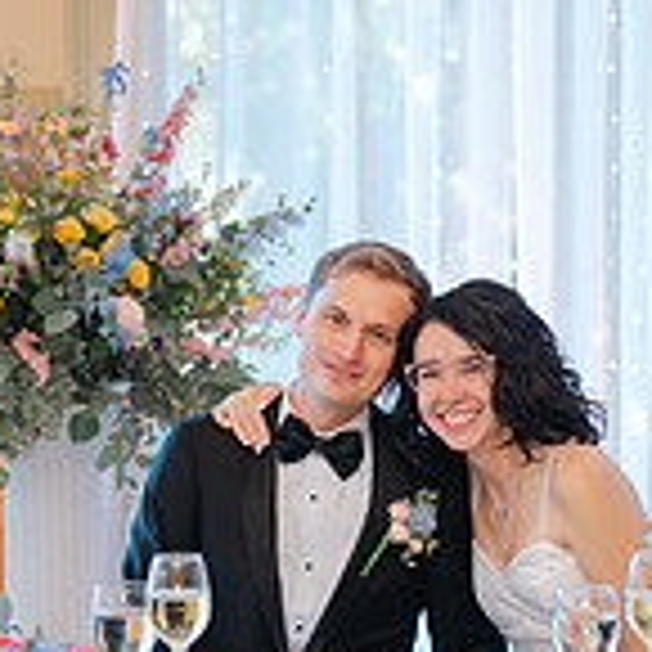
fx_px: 2813
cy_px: 508
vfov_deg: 13.2
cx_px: 418
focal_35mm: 132
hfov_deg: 13.2
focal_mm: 50
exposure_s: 1/125
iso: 320
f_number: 1.8
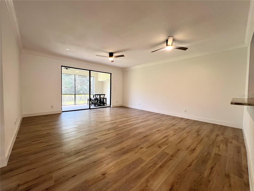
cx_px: 127
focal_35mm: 13
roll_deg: -1.2
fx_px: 95
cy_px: 96
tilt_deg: -3.1
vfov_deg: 89.9
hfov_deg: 106.2
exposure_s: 1/120
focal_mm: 1.57
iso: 160
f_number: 1.8
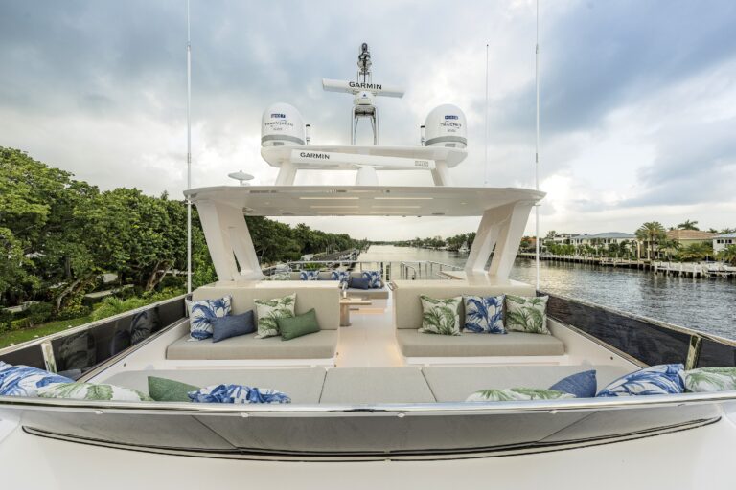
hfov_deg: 104.3
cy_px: 245
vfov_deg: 81.2
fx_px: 286
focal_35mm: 14
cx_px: 368
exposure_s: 1/1250
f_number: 8
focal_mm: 14
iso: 400
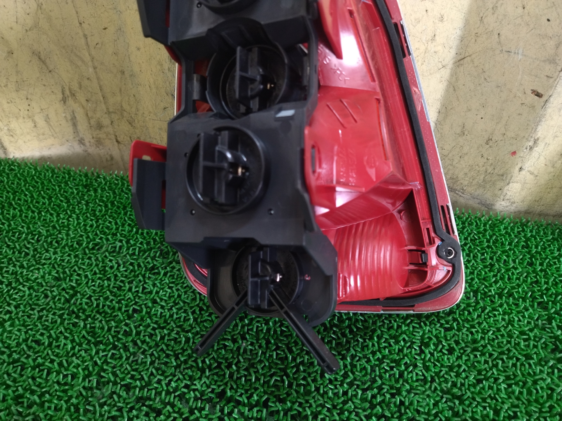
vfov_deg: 51.4
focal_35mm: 27
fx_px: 438
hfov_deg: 65.3
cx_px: 281
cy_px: 210
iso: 192
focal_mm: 4.74
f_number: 1.79
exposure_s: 1/100
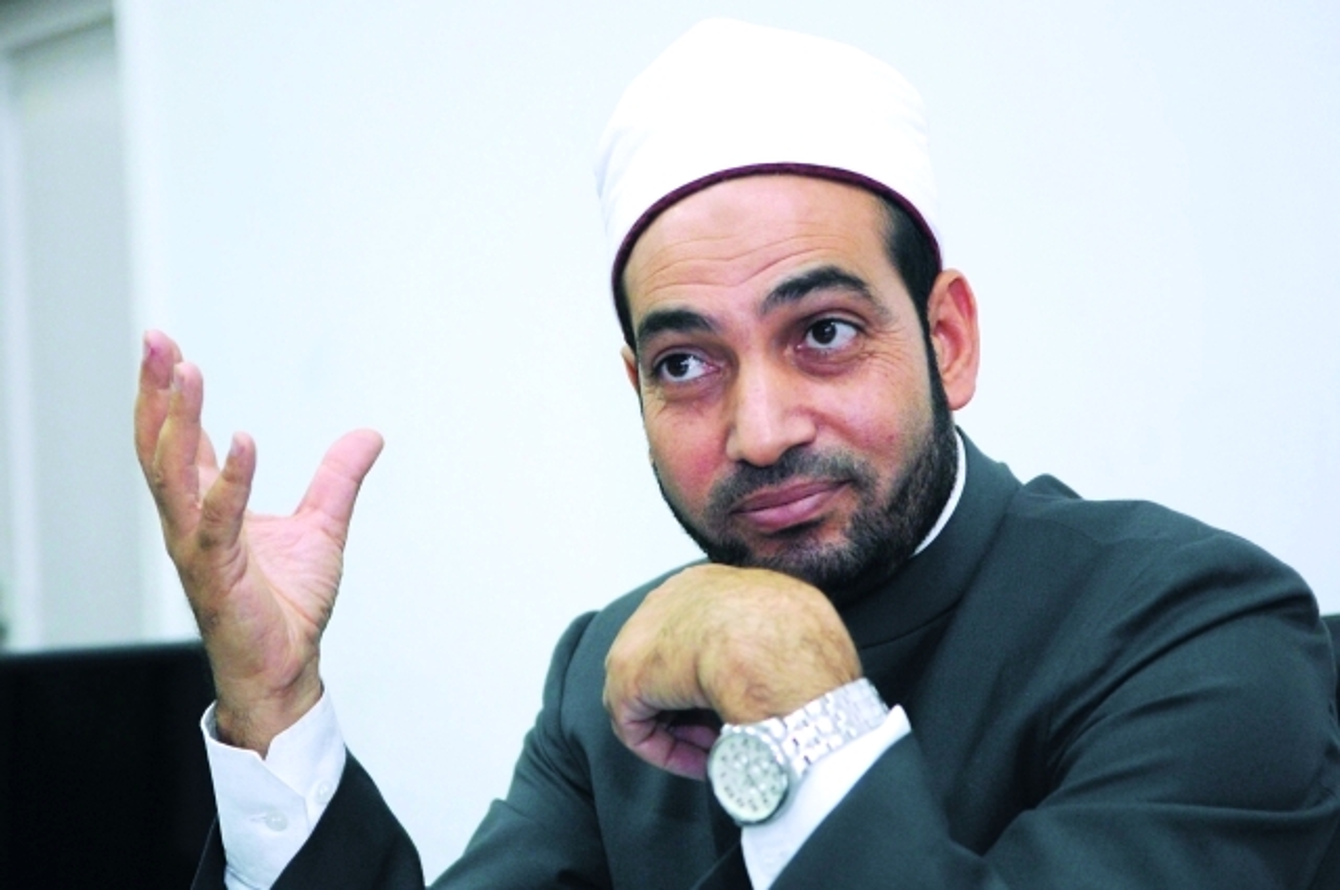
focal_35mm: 82
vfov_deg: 16.5
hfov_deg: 24.6
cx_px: 670
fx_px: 3067
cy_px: 445
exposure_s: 1/125
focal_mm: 55
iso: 640
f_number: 2.8
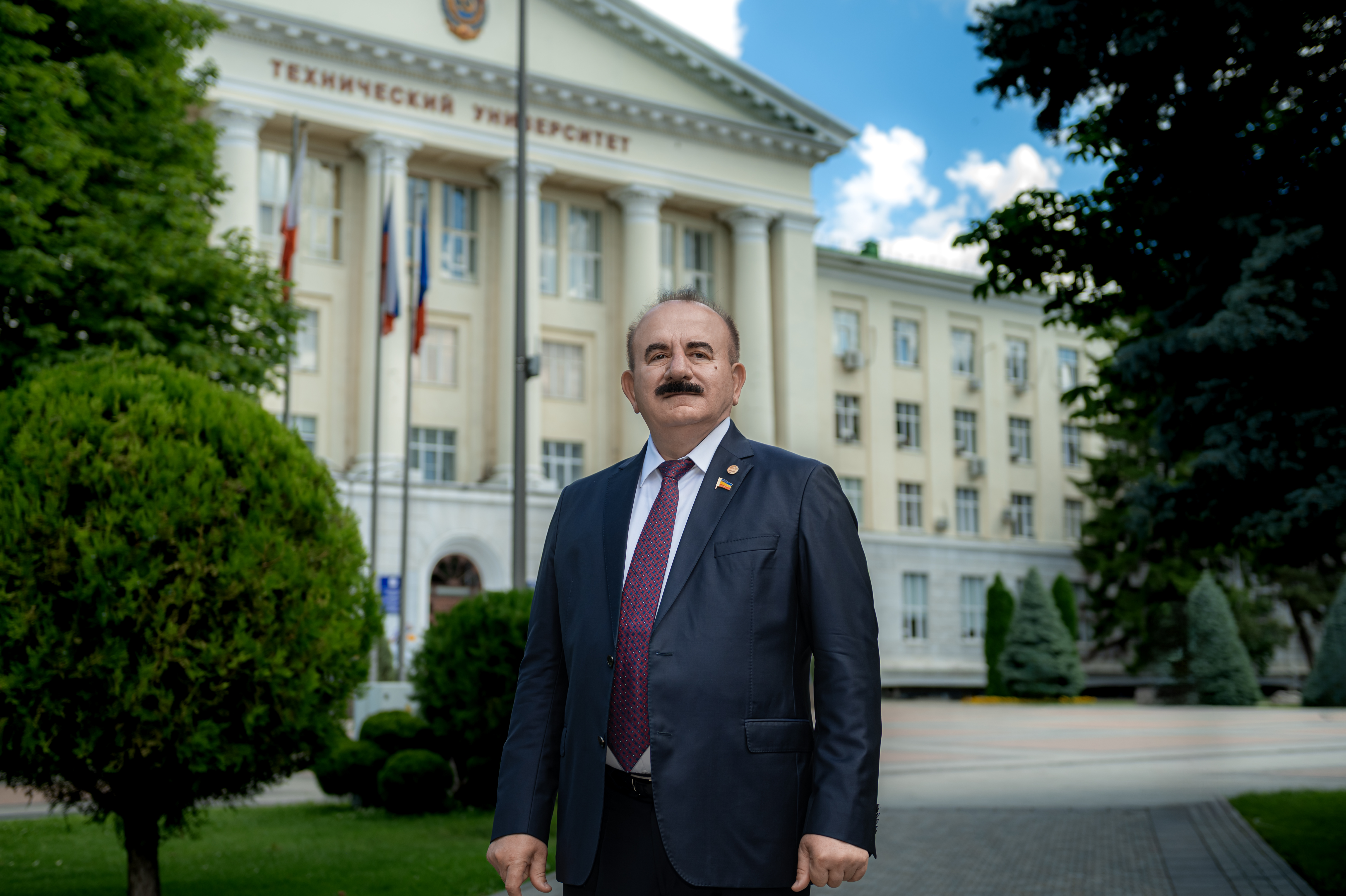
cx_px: 673
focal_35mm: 48
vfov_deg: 28.0
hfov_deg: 41.1
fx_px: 1793
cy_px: 448
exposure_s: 1/500
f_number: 3.5
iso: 100
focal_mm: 48
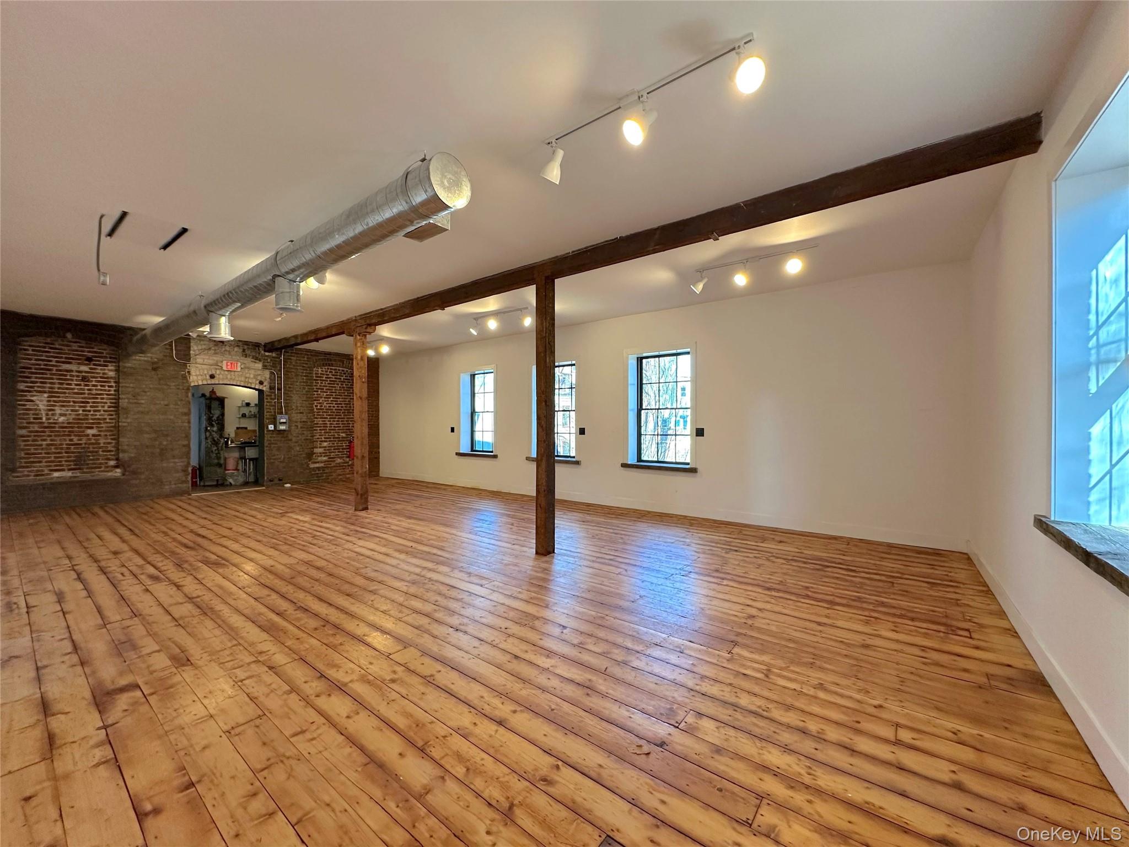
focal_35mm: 14
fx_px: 457
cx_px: 564
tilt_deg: -0.3
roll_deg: -0.1
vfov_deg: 85.7
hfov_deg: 102.1
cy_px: 424
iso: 200
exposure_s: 1/120
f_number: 2.2
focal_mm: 2.22
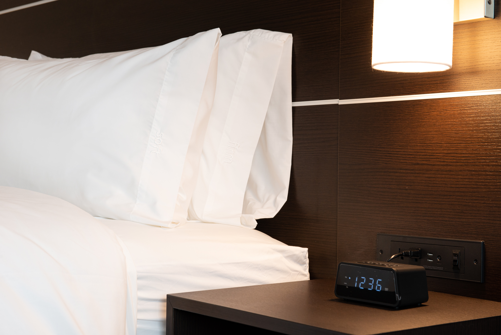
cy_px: 168
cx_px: 250
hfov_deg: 28.8
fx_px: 974
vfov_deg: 19.5
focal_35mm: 70
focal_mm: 70
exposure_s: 1/20
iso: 640
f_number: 11
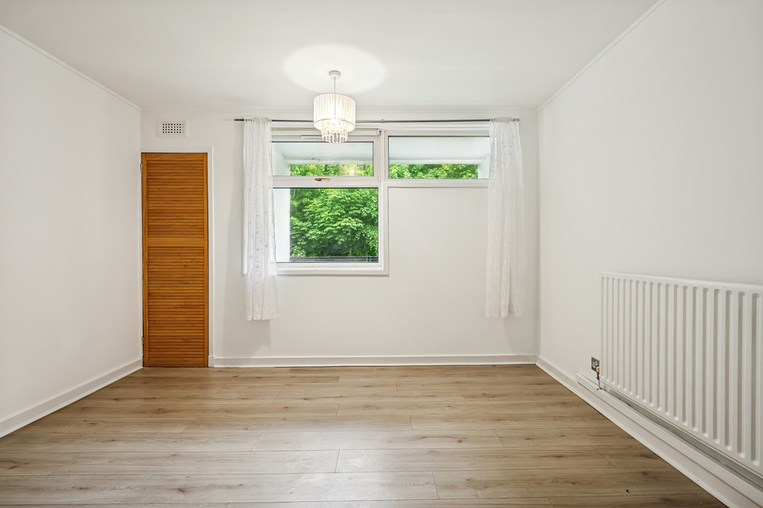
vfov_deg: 72.0
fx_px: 349
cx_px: 382
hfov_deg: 95.0
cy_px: 254
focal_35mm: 16
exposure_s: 1/60
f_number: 5.6
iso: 800
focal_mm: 16.5
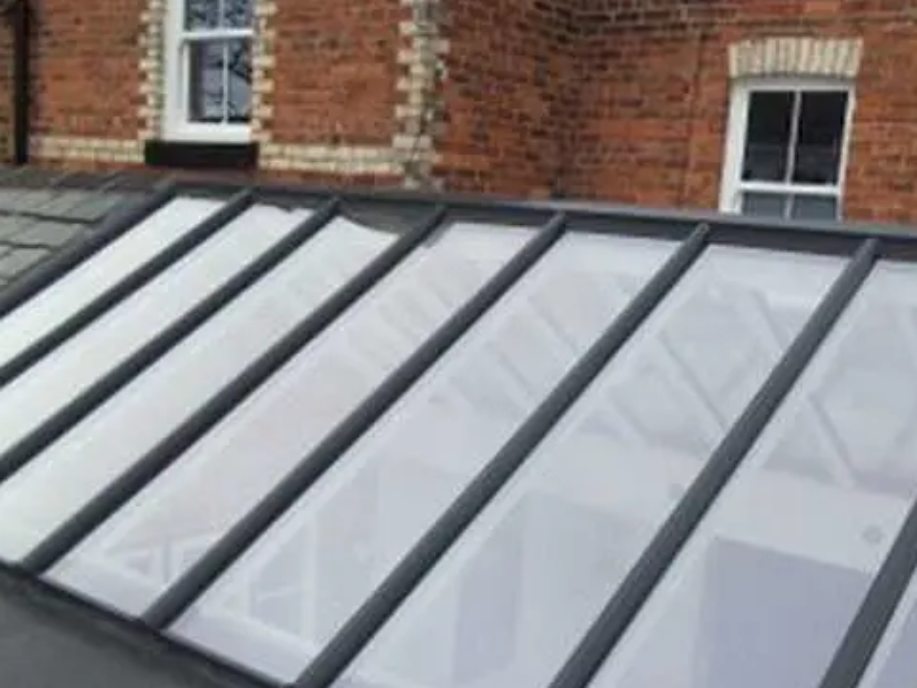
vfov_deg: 35.8
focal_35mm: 40
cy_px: 424
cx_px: 550
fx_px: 1060
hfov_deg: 46.5
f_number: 8.8
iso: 64
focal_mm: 5.7
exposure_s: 1/80
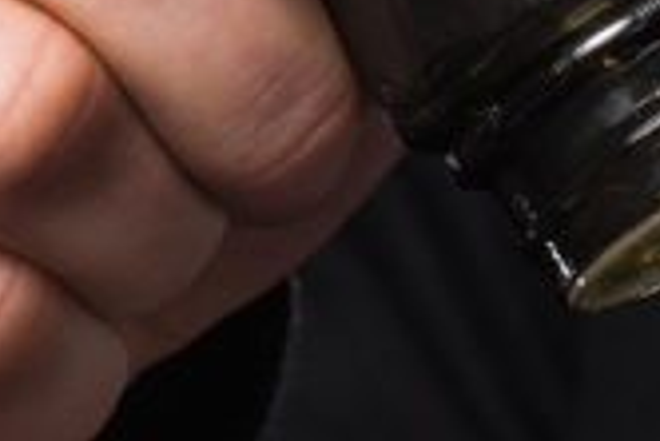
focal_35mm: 631
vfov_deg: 2.2
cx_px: 1127
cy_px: -137
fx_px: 11578
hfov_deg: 3.2
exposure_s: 1/160
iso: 100
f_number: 10
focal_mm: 105
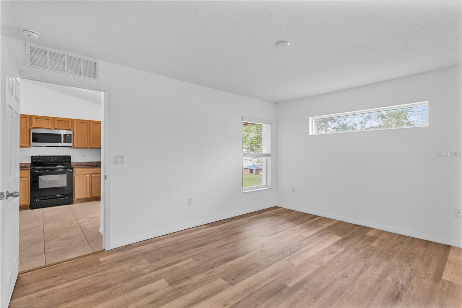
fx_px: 192
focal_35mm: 15
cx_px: 231
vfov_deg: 77.3
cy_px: 154
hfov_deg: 100.4
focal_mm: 10
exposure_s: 1/13
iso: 640
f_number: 5.6
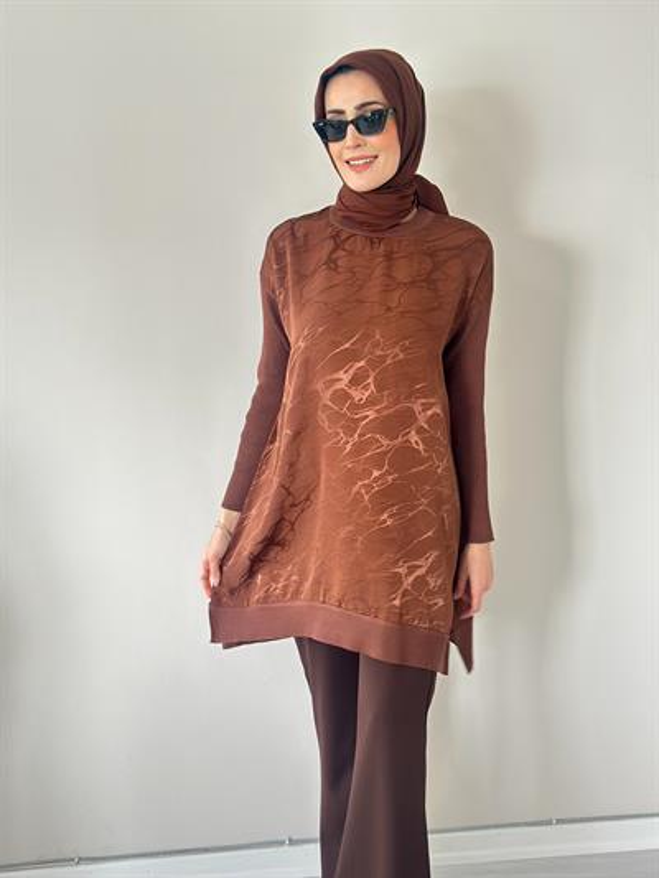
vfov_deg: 39.6
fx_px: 1218
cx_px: 330
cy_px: 439
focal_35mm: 48
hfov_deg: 30.3
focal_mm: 6.86
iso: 250
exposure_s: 1/50
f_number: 1.78
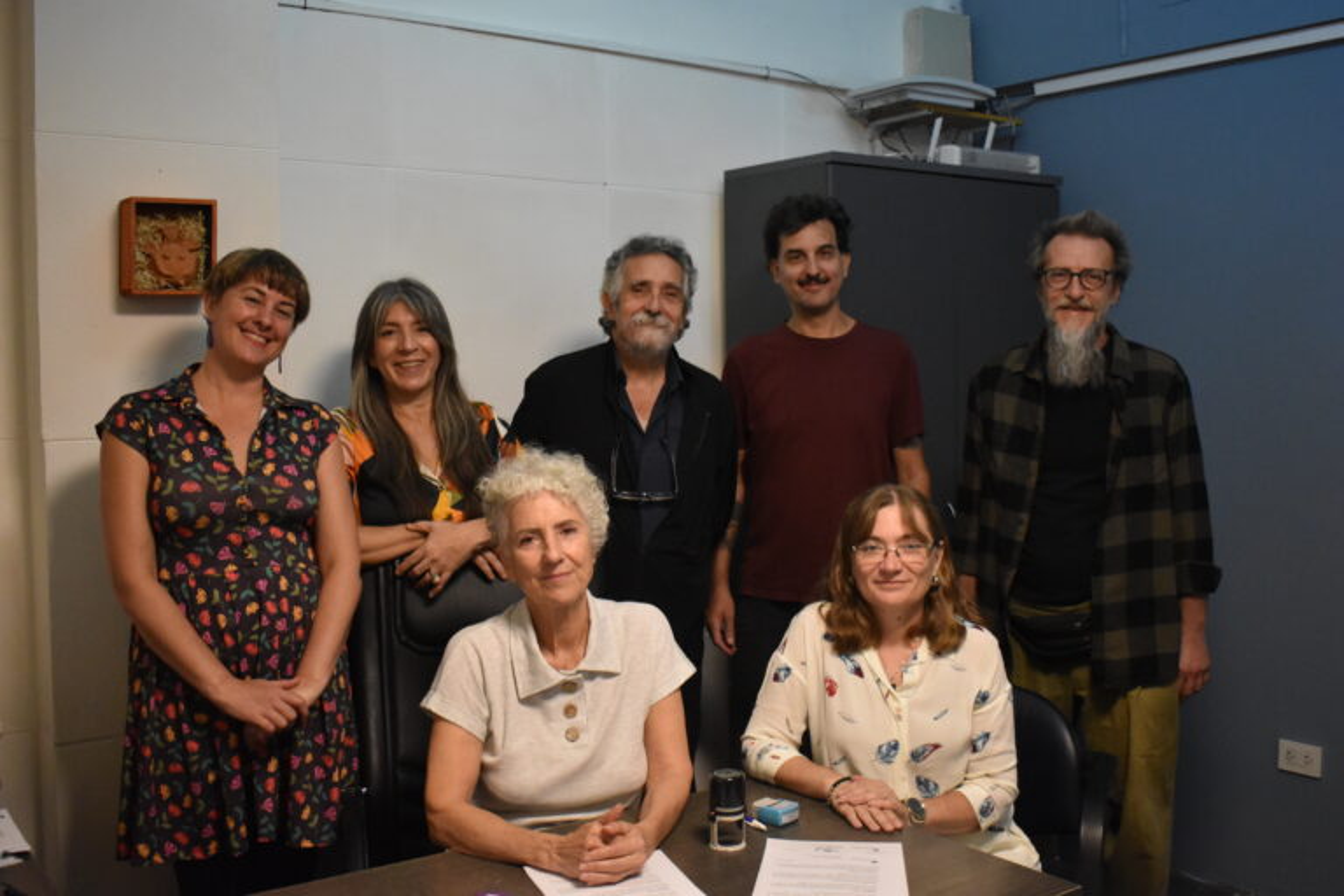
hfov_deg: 53.1
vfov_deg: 36.9
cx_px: 672
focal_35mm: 36
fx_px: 1344
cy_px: 448
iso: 3200
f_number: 4
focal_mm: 24
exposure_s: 1/125
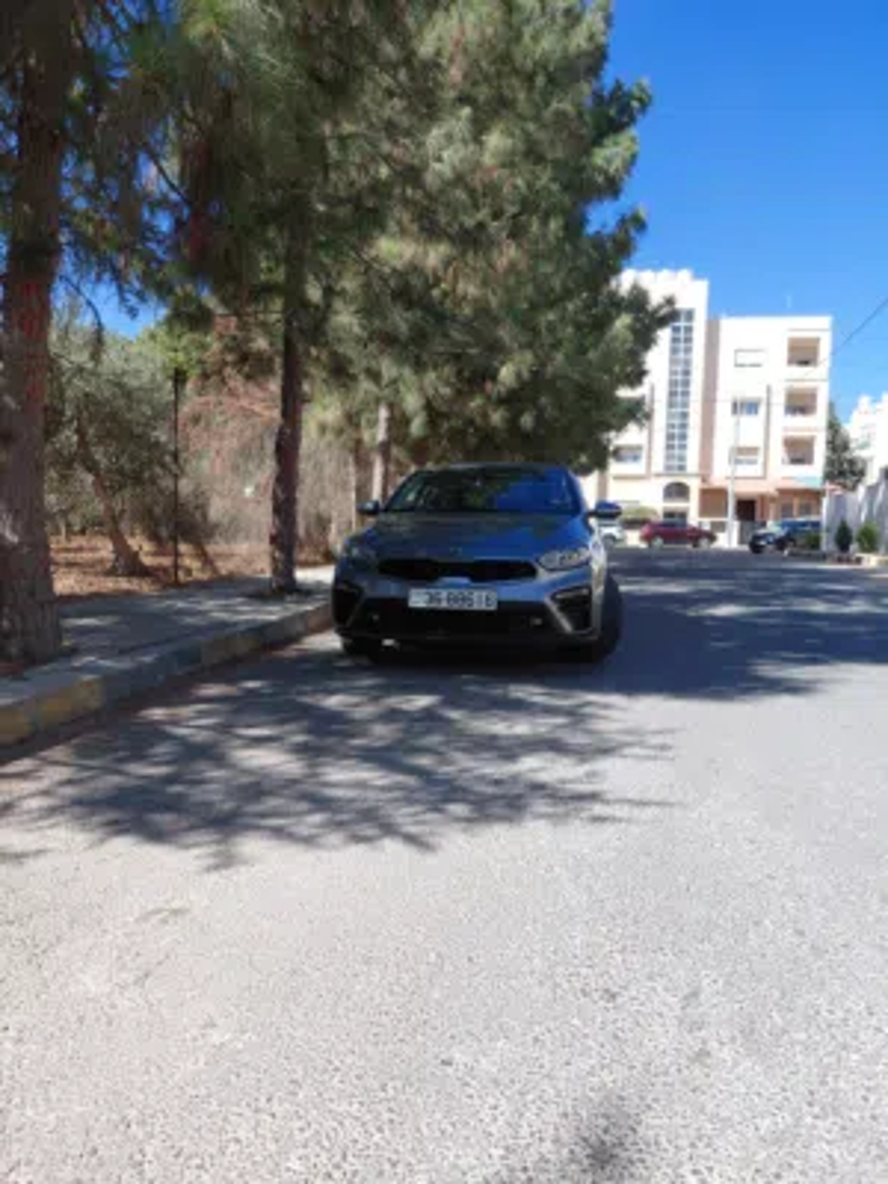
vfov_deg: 69.4
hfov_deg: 54.9
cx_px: 444
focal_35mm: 25
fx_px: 855
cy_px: 592
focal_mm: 4.69
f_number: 1.8
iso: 50
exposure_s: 1/1292
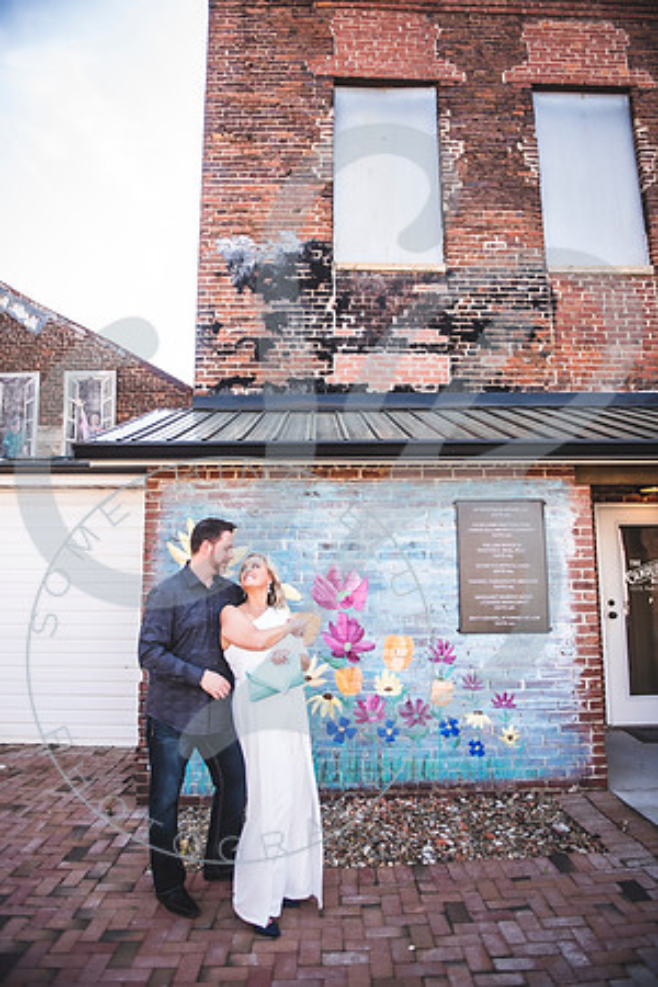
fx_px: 658
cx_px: 329
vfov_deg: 73.7
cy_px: 494
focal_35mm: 24
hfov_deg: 53.1
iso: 100
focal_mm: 24
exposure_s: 1/400
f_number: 2.8
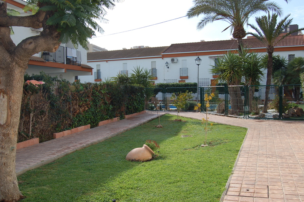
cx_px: 152
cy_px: 101
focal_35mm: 36
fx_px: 304
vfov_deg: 36.8
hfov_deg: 53.2
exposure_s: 1/320
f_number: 9
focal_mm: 24
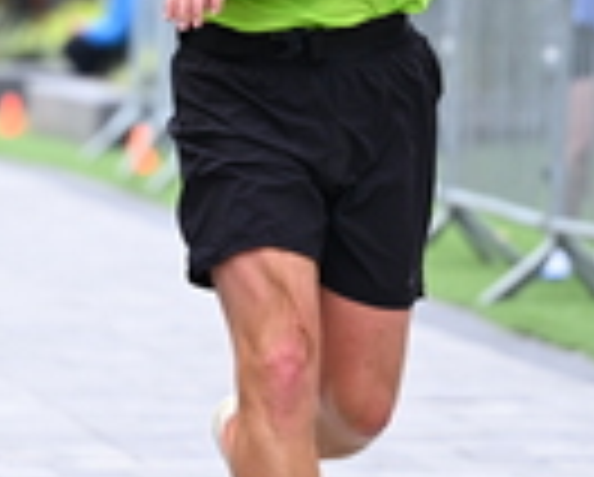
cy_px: -34
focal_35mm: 450
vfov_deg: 3.4
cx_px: 27
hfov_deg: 4.3
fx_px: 7923
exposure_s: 1/2000
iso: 640
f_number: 2.8
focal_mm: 115
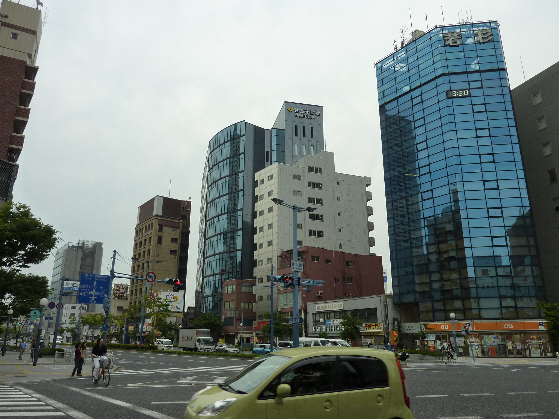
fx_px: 404
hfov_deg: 69.4
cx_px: 280
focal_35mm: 25
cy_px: 210
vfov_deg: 54.9
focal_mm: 4.1
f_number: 4
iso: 125
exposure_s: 1/250
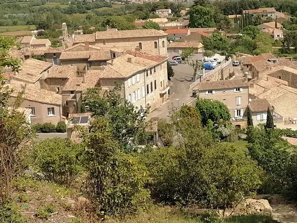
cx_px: 165
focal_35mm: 66
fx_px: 566
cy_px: 82
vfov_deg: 22.2
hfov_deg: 29.4
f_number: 1.8
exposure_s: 1/1238
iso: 50
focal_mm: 5.3
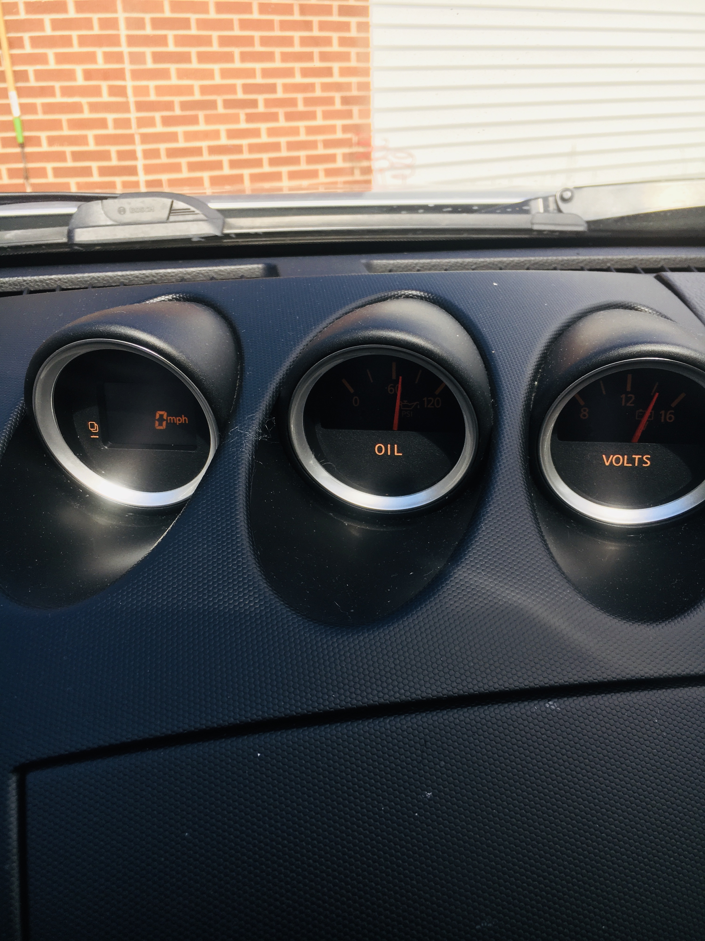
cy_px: 470
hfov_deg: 48.2
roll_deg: +2.6
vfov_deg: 61.7
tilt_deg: -24.4
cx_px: 352
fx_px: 787
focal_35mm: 29
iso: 25
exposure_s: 1/416
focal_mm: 4.15
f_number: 2.2
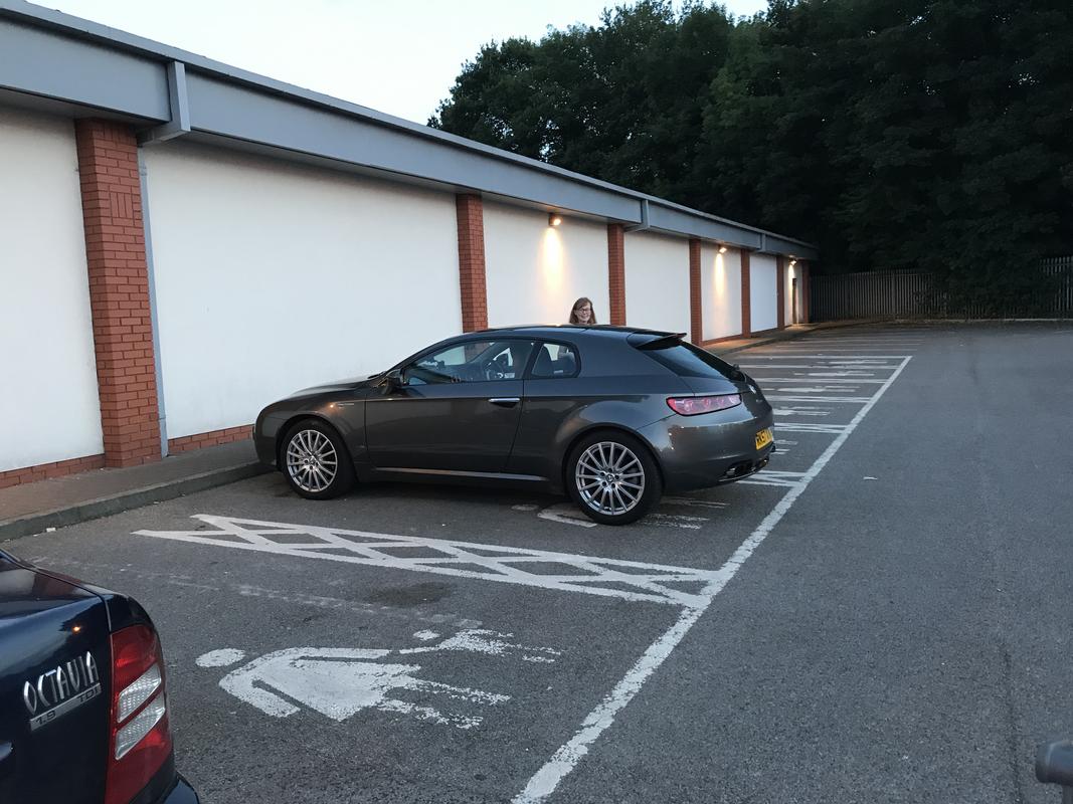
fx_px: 868
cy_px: 402
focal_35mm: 28
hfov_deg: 63.4
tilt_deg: -4.1
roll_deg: +1.8
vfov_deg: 49.7
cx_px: 536
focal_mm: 3.99
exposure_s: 1/17
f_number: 1.8
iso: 50
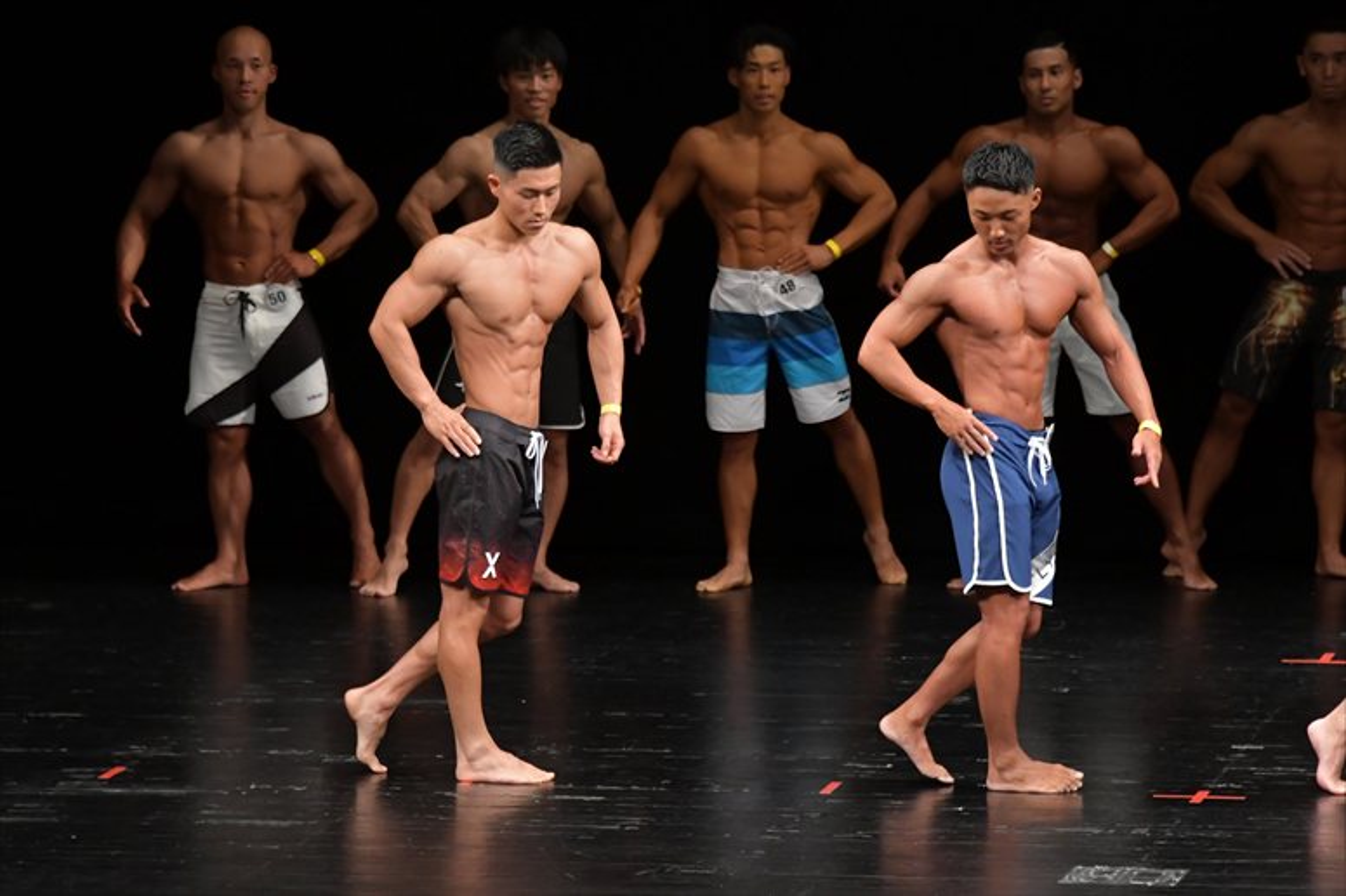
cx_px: 673
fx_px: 9530
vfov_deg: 5.4
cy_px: 448
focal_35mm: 255
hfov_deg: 8.1
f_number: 5.6
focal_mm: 170
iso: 3200
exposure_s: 1/400
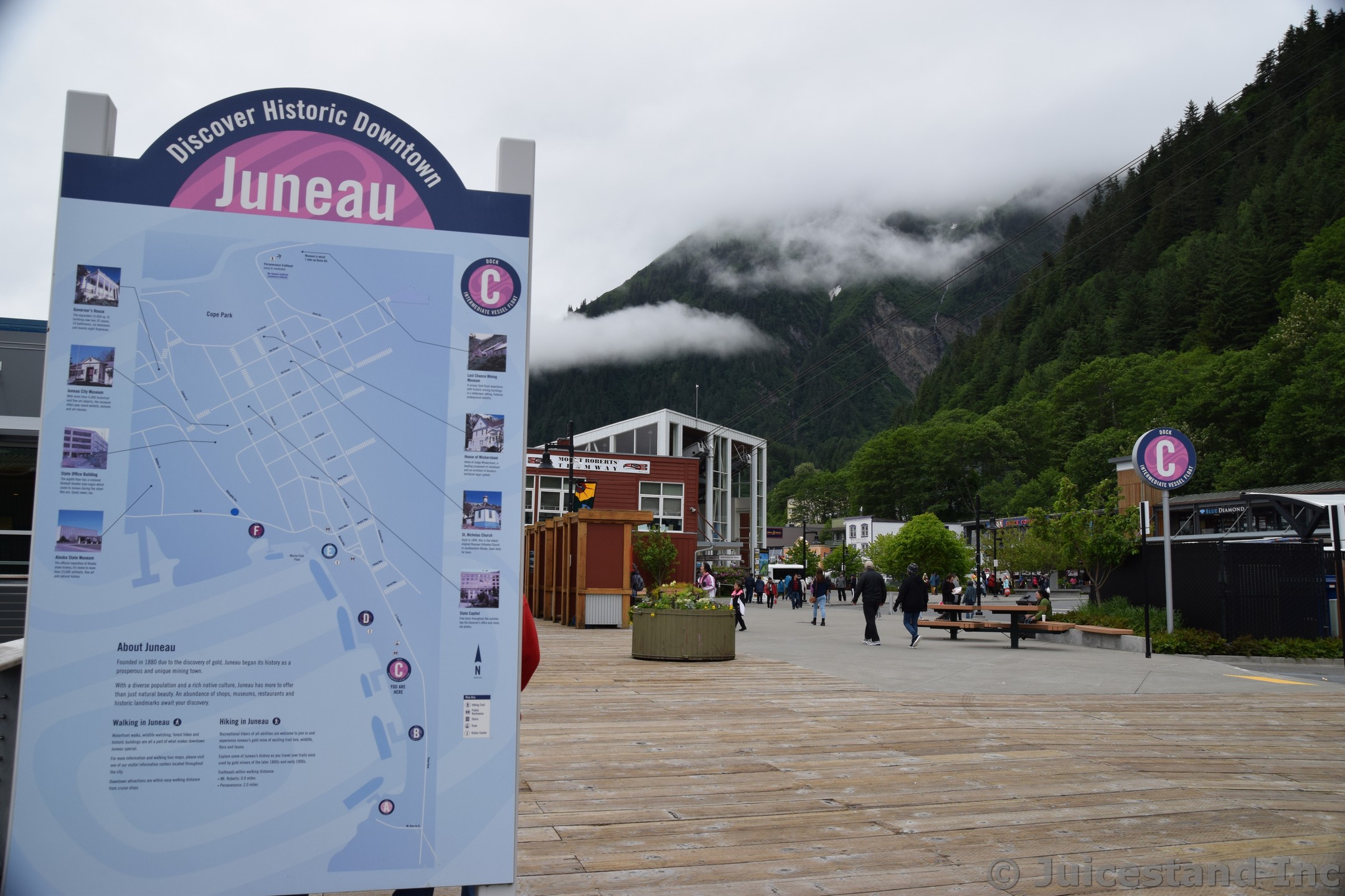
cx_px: 672
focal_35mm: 27
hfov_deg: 67.4
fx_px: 1009
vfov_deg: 47.9
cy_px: 448
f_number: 9
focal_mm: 18
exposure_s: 1/320
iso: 200
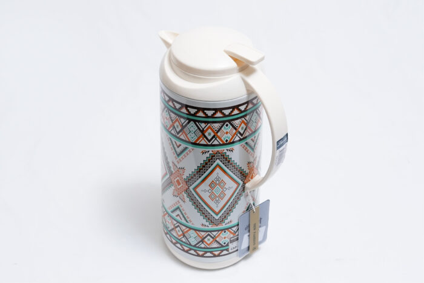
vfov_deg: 27.5
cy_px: 142
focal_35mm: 49
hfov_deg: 40.3
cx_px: 212
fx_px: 577
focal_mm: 33
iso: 3200
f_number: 10
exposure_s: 1/125
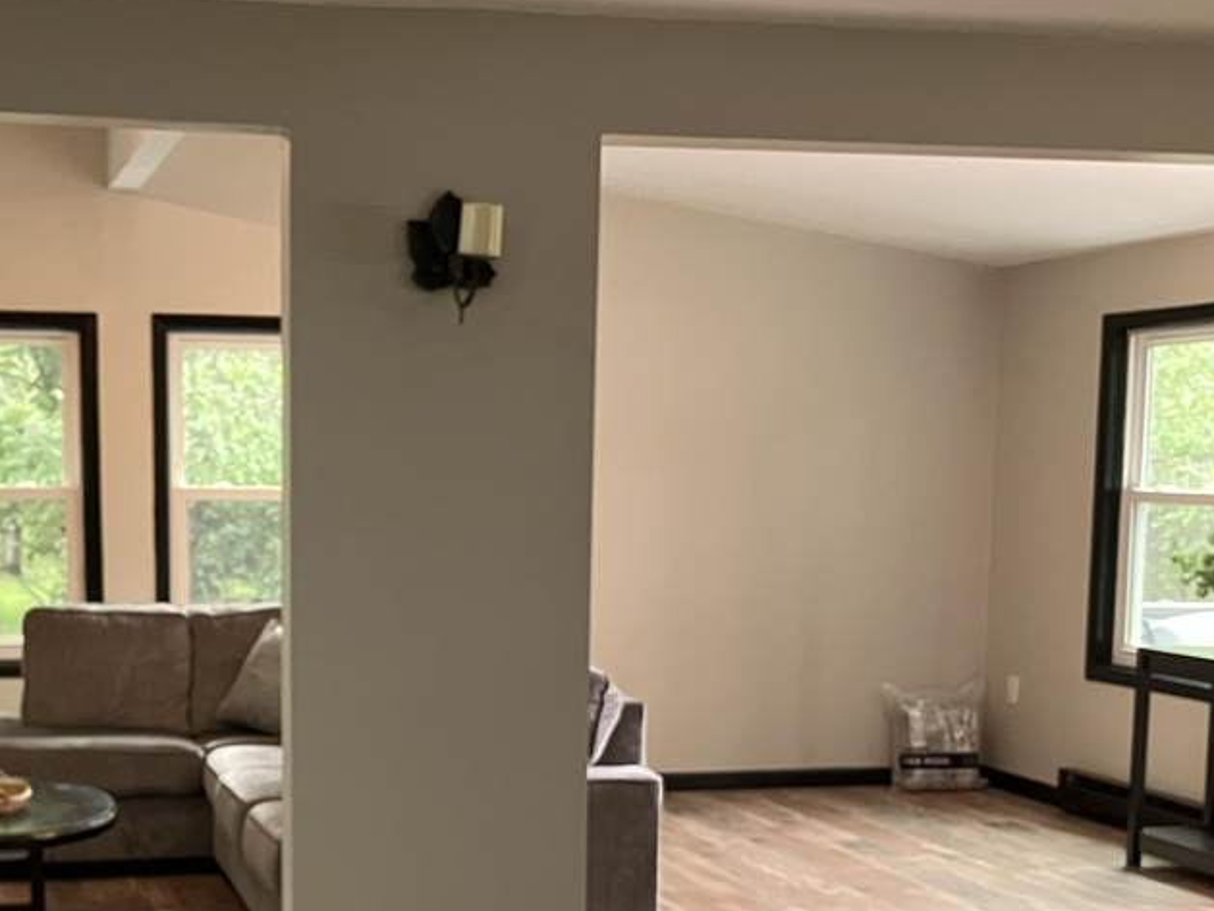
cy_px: 743
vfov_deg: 25.2
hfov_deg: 33.5
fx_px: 1999
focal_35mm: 57
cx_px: 401
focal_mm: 3.99
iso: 320
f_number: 1.8
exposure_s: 1/60
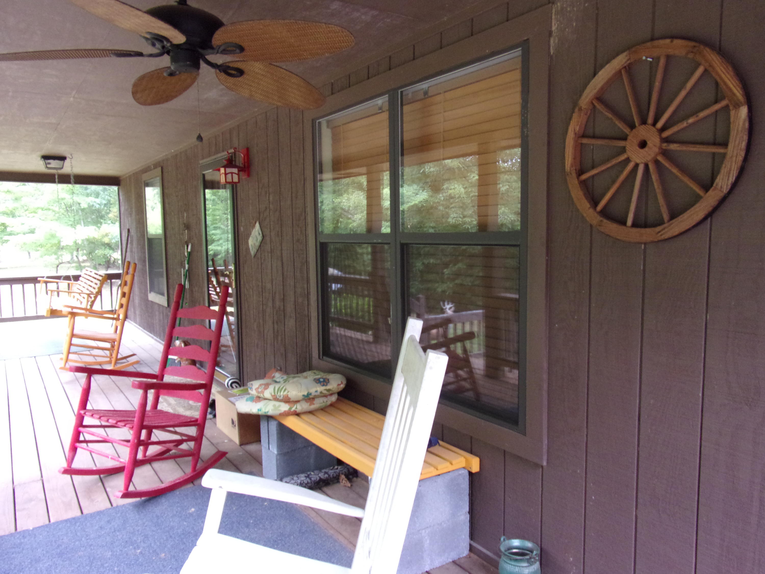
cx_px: 382
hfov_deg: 71.6
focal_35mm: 24
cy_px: 287
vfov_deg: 56.8
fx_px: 530
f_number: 3.3
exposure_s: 1/34
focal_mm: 4.3
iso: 172
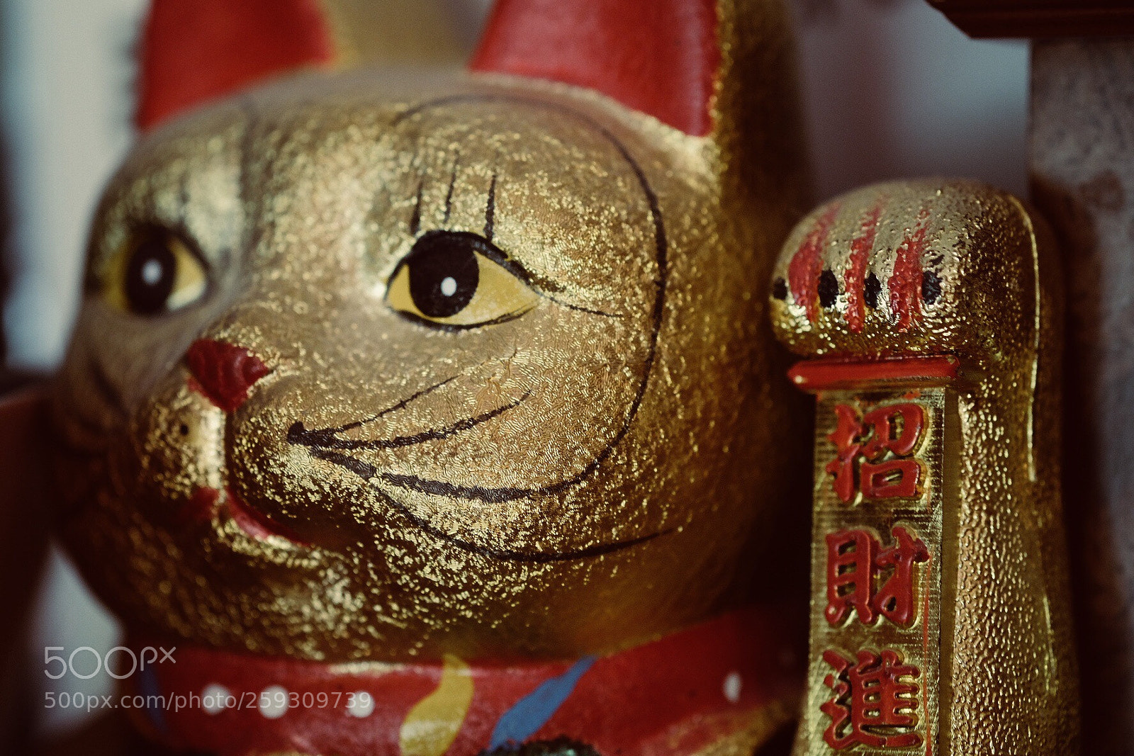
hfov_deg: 22.6
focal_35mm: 90
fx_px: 2835
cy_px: 378
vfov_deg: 15.2
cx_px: 567
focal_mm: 60
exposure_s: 1/60
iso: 1250
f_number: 2.4
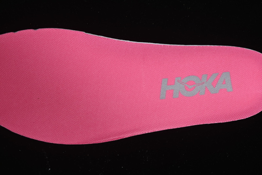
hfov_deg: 27.0
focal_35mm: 75
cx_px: 131
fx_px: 546
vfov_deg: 18.2
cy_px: 88
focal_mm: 50
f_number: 7.1
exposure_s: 1/80
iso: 160
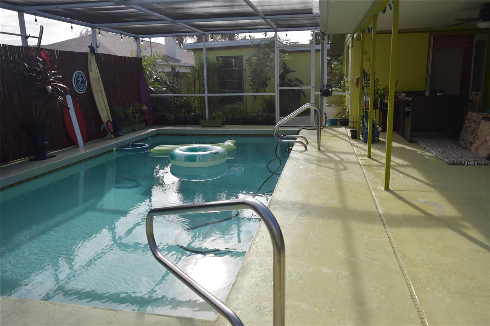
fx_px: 367
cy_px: 163
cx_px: 245
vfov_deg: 47.9
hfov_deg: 67.4
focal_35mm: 27
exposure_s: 1/2500
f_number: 4
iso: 400
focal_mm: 18
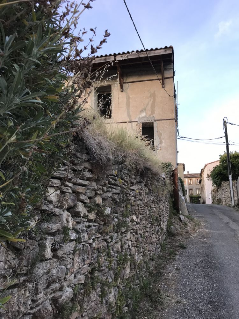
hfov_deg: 49.7
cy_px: 160
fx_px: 258
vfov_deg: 63.4
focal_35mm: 28
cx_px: 120
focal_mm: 3.99
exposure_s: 1/100
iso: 40
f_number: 1.8
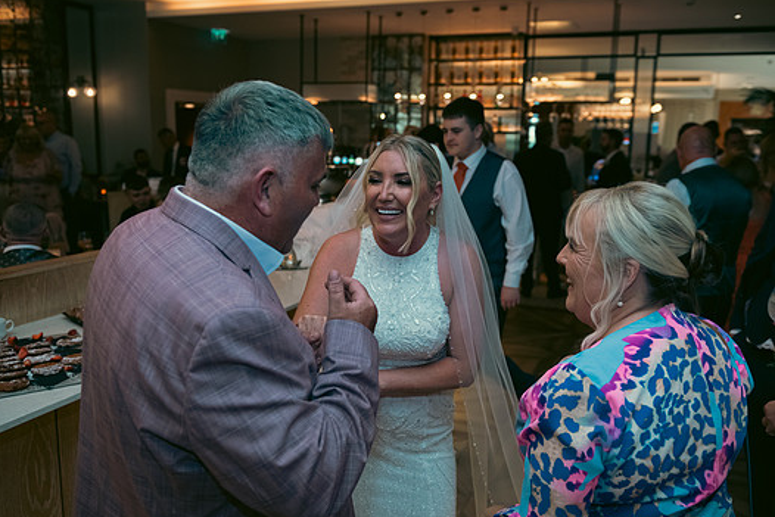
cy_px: 266
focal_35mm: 32
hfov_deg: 58.7
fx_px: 689
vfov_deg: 41.1
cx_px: 407
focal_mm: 29
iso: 800
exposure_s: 1/160
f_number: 3.5
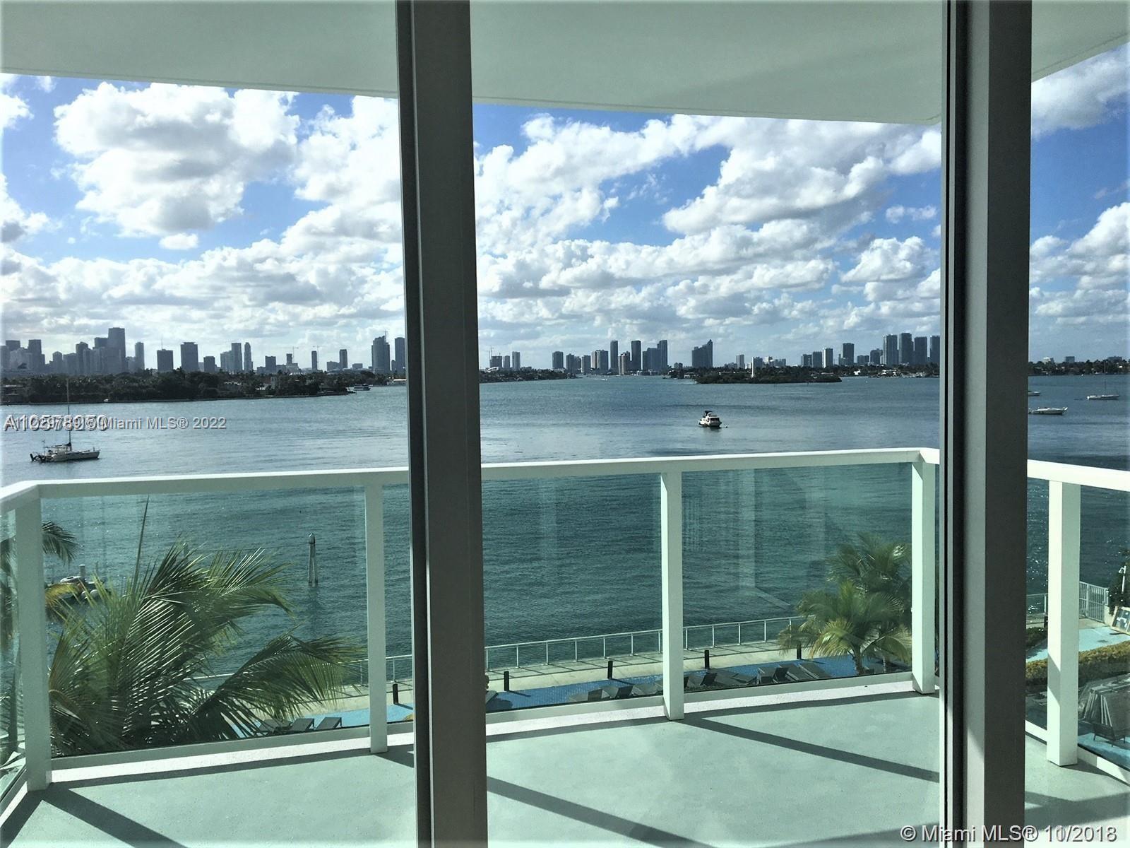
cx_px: 565
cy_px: 424
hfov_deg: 61.7
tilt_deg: -2.4
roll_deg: -0.3
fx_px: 947
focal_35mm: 29
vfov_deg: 48.2
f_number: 2.2
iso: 25
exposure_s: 1/3497
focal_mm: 4.15
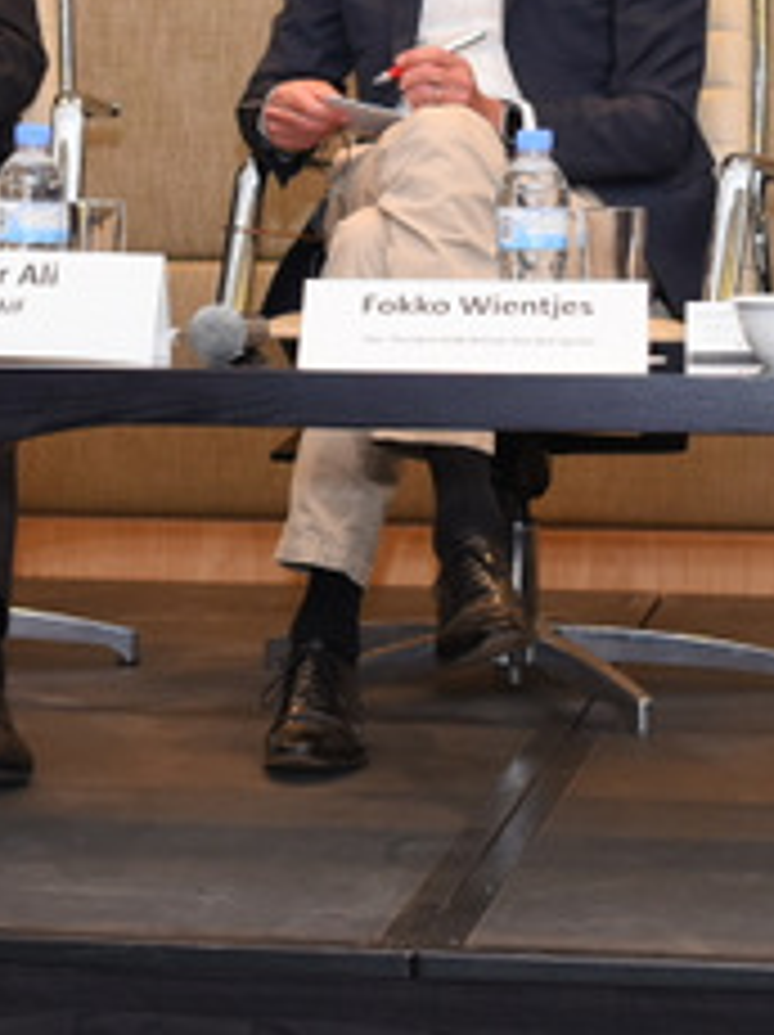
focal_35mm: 134
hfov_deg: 11.0
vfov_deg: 14.7
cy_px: 214
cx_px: 432
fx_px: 4002
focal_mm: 32
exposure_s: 1/125
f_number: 4
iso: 800
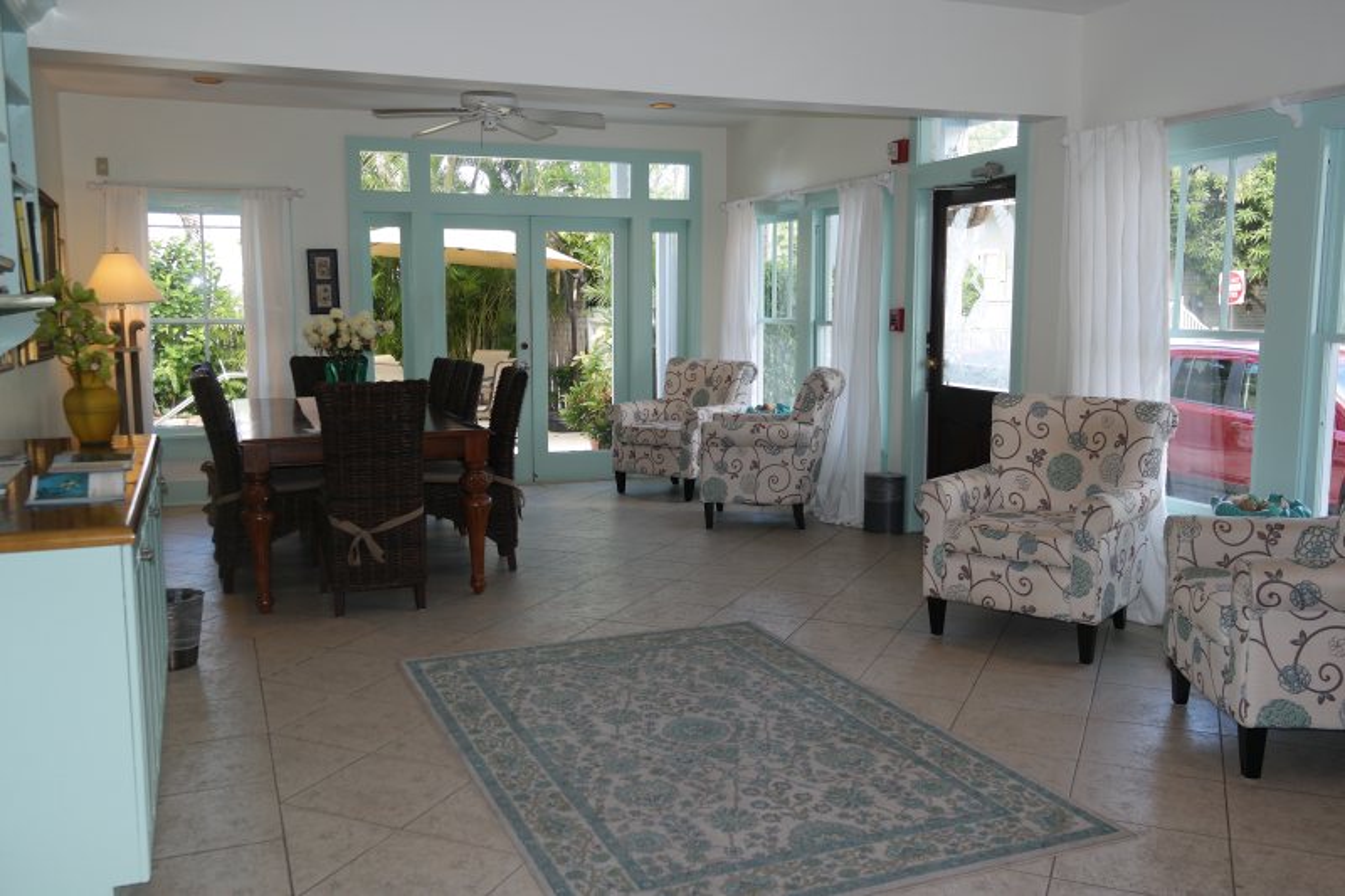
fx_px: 1121
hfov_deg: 61.9
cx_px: 672
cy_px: 448
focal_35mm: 30
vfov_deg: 43.6
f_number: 3.5
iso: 200
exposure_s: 1/80
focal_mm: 20
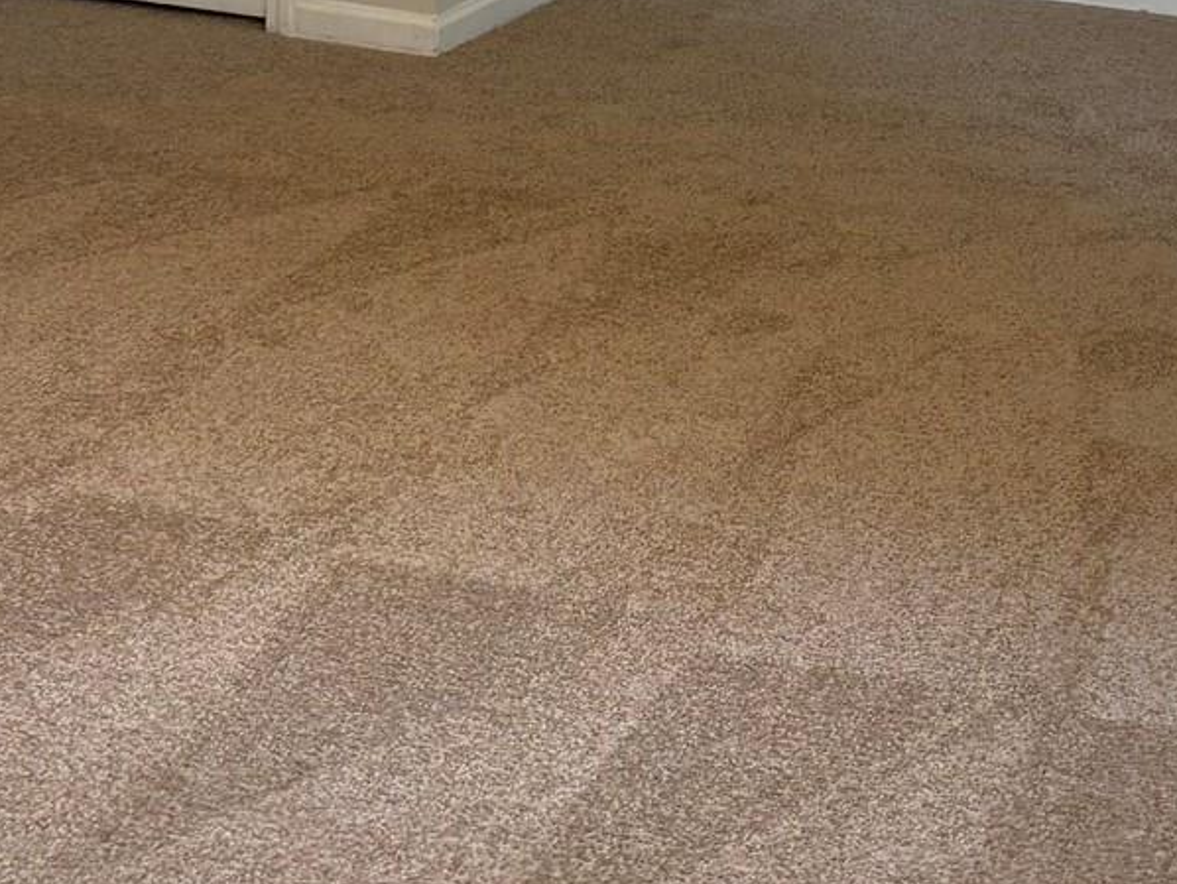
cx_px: 683
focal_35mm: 89
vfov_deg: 15.4
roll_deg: -1.4
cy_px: -415
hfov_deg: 22.0
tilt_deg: -6.3
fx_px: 3027
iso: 125
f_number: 1.6
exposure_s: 1/60
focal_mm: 5.96
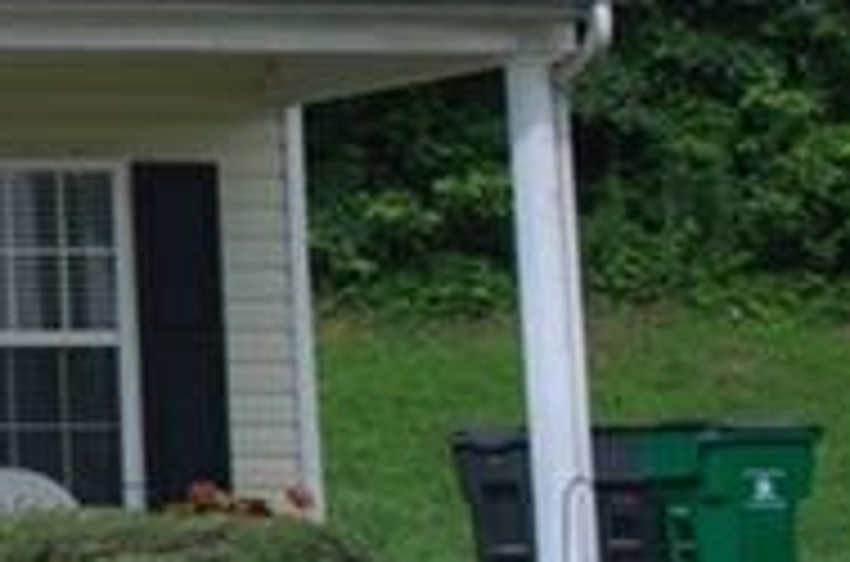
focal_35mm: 195
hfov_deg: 9.4
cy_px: -524
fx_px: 4593
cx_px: -1246
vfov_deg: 6.8
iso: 200
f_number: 8
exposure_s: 1/320
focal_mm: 24
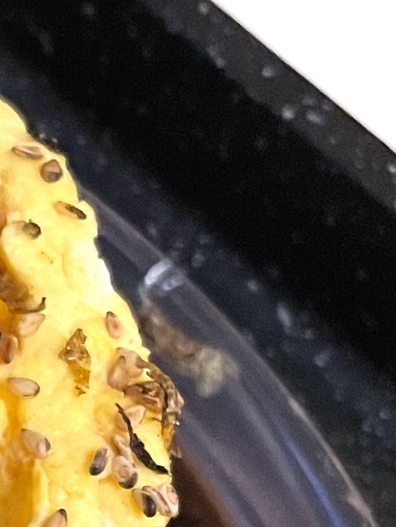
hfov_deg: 10.4
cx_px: -506
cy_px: 613
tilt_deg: -53.8
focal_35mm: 126
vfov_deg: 15.2
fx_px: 1922
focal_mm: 4.2
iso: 400
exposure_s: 1/60
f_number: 1.6
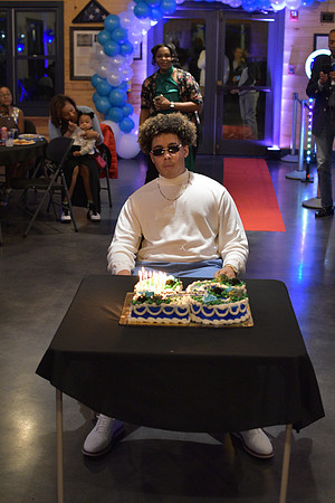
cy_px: 252
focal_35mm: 52
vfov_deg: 37.9
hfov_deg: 25.8
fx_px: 733
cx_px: 168
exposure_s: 1/125
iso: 1600
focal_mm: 35
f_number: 2.8
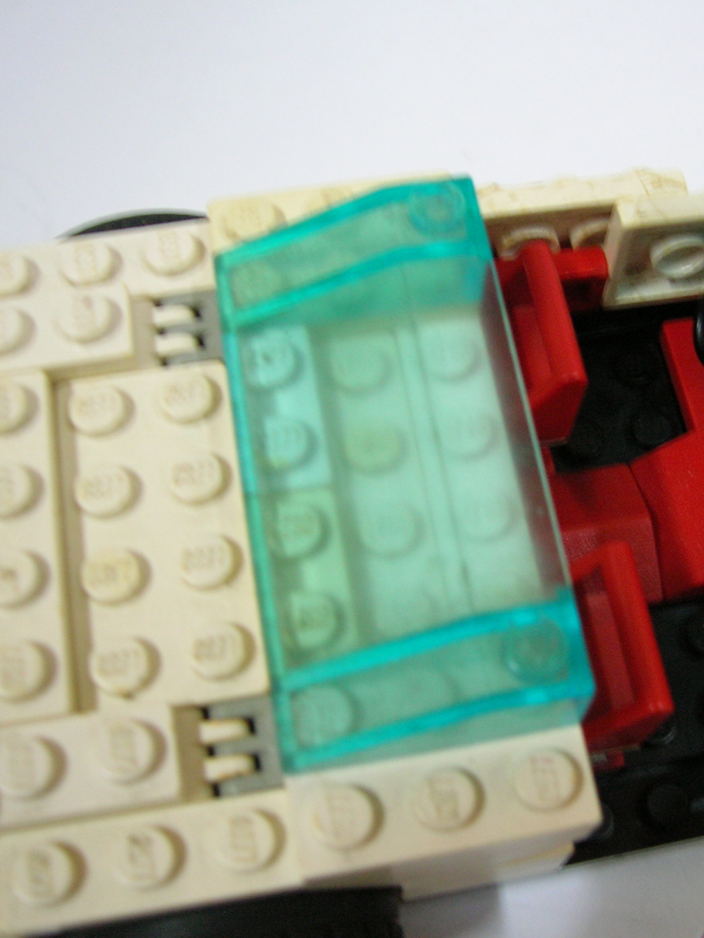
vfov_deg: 40.4
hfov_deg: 30.3
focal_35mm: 47
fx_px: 1274
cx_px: 545
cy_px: 467
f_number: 2.9
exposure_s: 1/3.6
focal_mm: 5.8
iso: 100
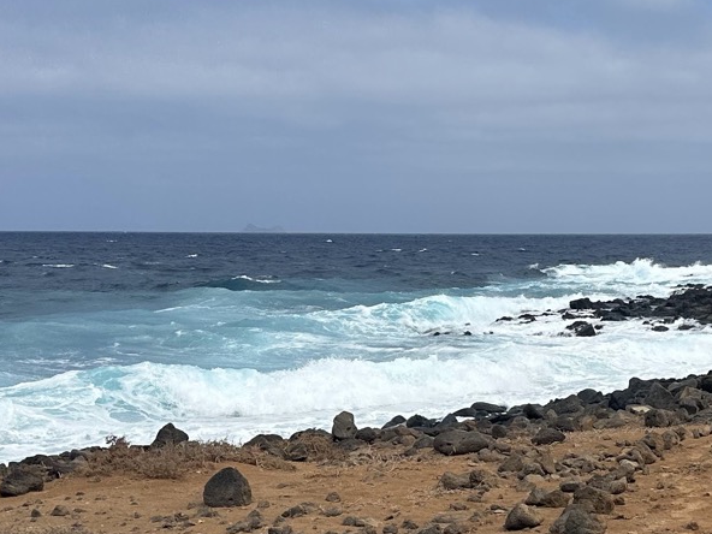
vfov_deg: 19.9
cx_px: 636
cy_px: 428
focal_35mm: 73
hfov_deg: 25.9
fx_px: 1502
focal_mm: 6.86
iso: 80
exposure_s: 1/8197
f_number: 1.78
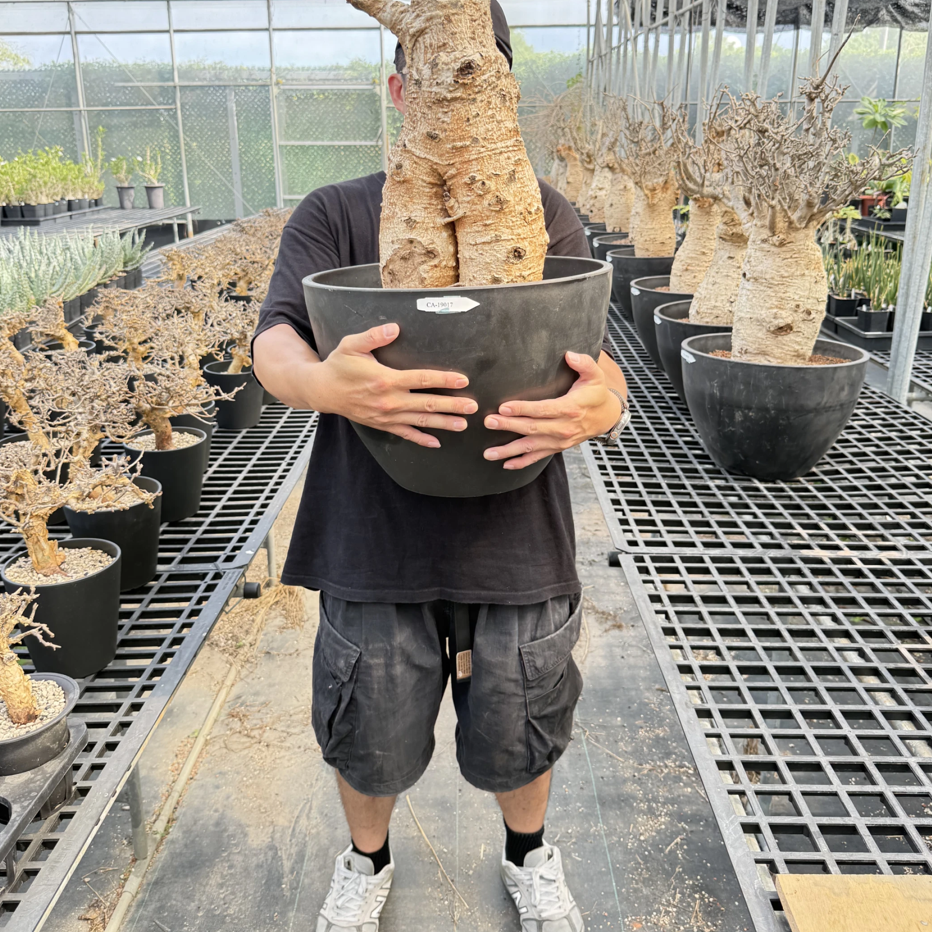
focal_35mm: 29
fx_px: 883
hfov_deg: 55.6
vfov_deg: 55.4
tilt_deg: -16.0
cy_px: 402
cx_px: 455
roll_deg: +0.2
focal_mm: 6.76
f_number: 1.78
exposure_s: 1/233
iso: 100
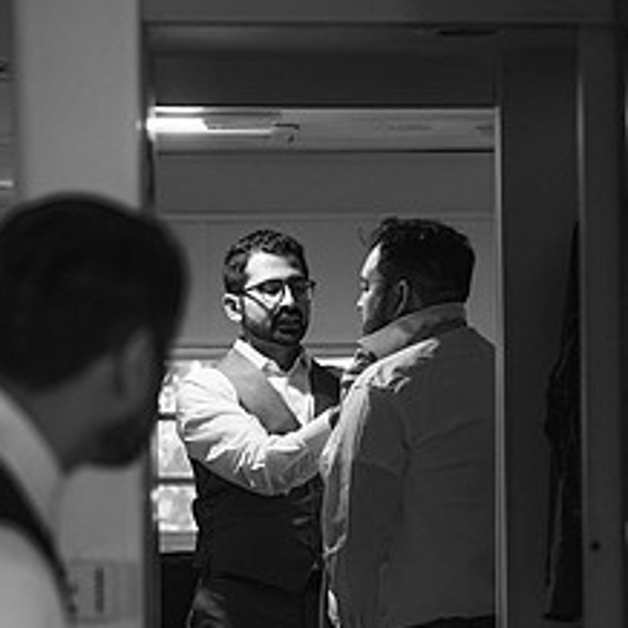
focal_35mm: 117
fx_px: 2401
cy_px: 363
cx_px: 265
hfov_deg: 14.9
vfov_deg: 14.9
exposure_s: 1/125
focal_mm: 50
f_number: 1.8
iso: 320
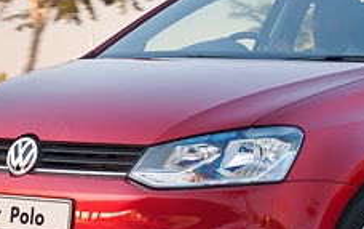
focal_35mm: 160
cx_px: 42
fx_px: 1589
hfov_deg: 13.0
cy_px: 193
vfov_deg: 8.2
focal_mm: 35
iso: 200
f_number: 3.5
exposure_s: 1/50
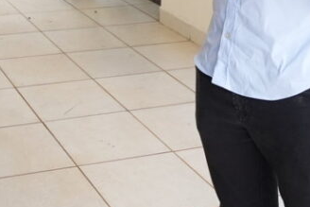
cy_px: -171
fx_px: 646
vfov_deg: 15.5
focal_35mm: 75
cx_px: 43
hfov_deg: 26.3
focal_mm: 11
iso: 320
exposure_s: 1/250
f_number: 2.8
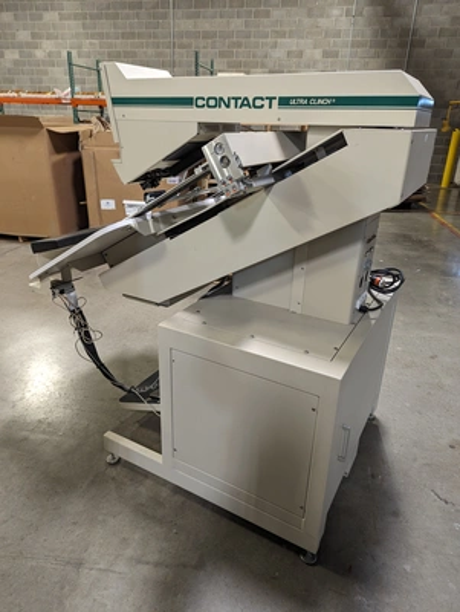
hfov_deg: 56.9
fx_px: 424
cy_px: 306
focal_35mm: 24
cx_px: 230
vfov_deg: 71.5
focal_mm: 6.81
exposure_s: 1/30
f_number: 1.85
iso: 257
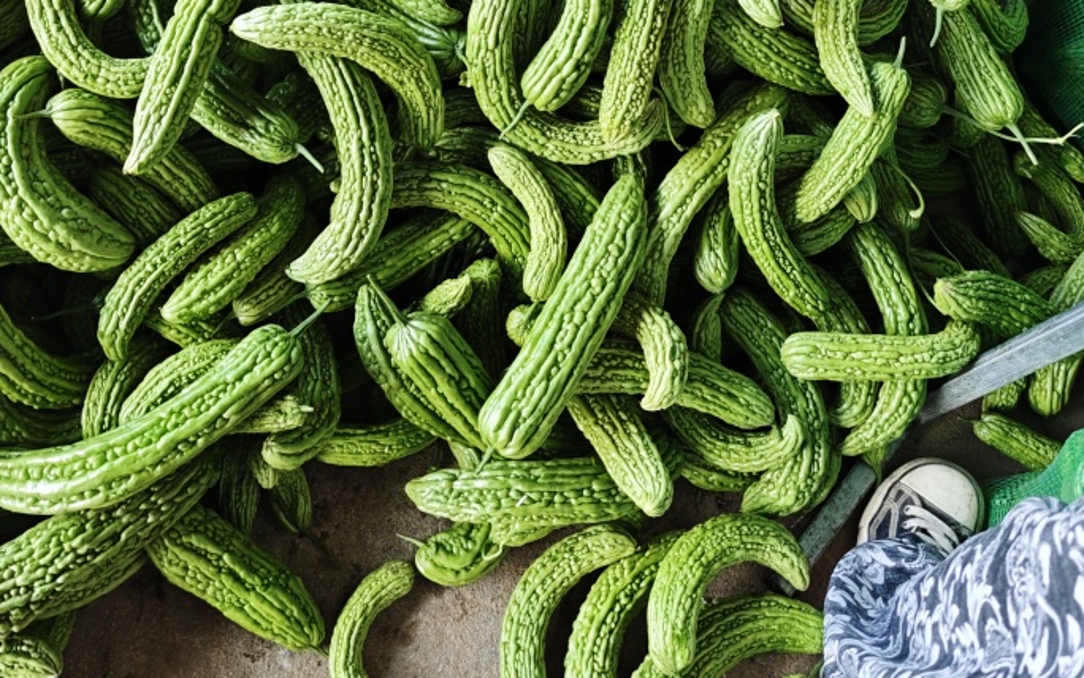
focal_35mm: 38
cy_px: -32
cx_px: 534
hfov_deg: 51.5
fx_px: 1123
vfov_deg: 30.7
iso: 250
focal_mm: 6.55
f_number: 1.62
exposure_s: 1/300
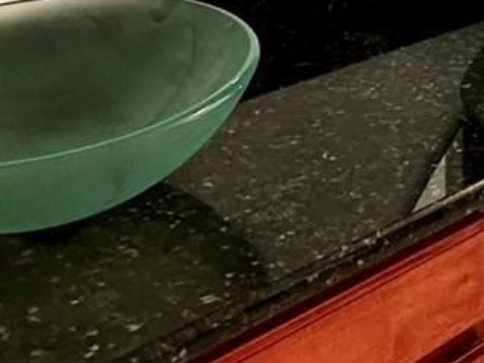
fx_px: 979
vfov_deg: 18.6
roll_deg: -1.6
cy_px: -177
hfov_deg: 25.4
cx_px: 558
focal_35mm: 70
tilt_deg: -9.6
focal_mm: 2.22
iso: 160
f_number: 2.2
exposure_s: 1/60
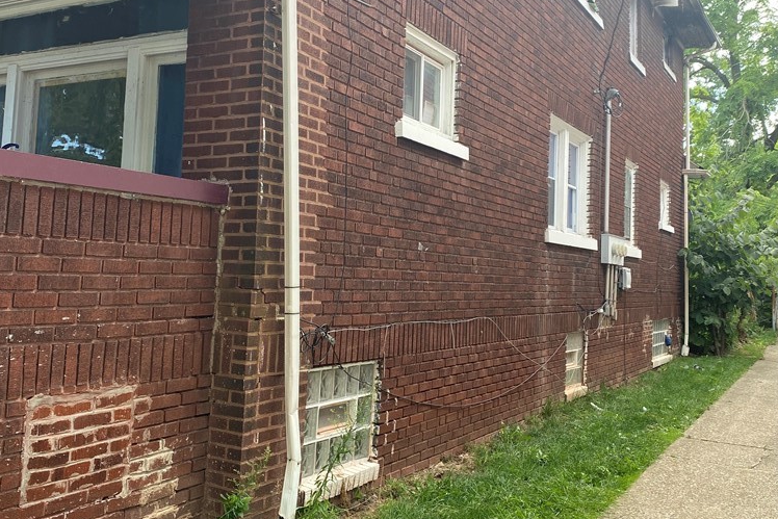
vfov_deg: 35.9
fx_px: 800
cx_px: 381
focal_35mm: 37
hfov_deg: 51.9
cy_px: 216
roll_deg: -2.2
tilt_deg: +4.9
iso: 32
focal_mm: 4.25
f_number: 1.8
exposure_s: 1/149
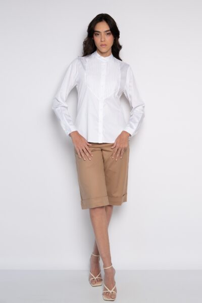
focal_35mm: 44
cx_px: 101
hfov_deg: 30.5
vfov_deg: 44.5
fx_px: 371
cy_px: 152
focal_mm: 44
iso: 200
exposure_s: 1/125
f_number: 5
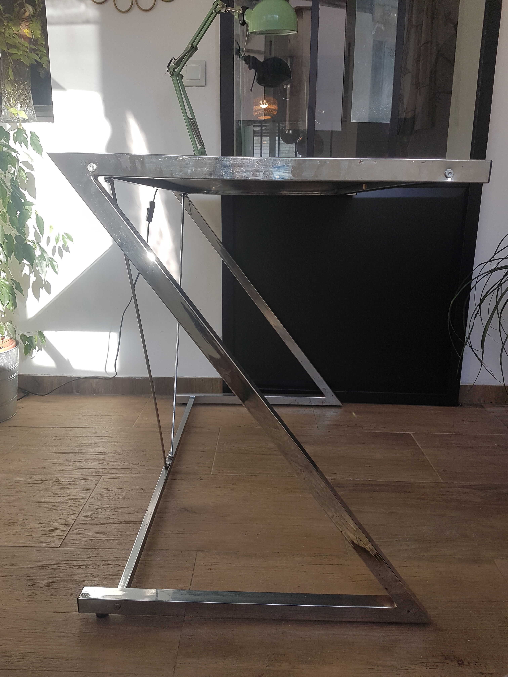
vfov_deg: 67.3
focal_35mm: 26
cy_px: 338
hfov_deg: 53.1
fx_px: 509
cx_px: 254
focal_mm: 4.2
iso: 40
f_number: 1.7
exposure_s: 1/384
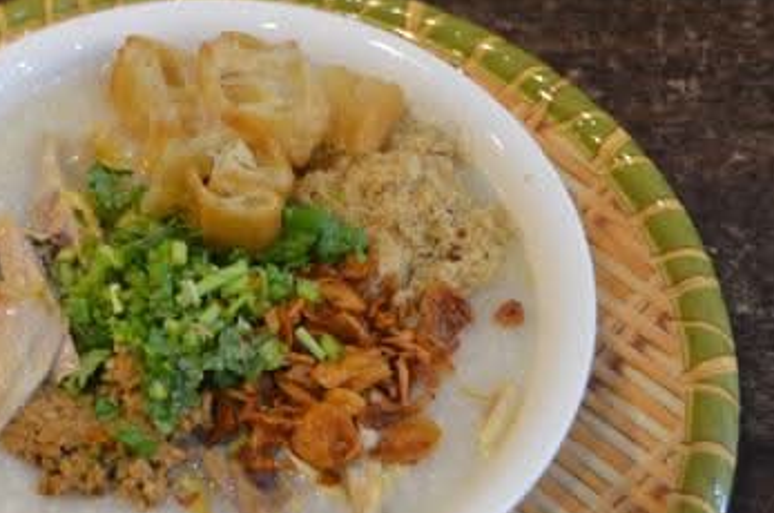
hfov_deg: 22.7
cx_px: 194
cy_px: 361
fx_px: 1909
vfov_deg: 15.3
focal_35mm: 89
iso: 800
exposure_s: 1/50
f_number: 4
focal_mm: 31
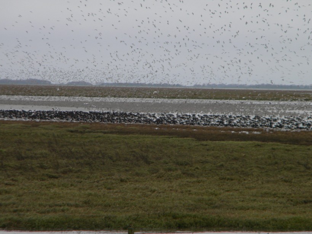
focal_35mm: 414
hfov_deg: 4.8
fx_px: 3731
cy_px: 117
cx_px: 156
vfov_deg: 3.6
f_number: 5.4
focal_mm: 75
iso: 132
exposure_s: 1/125
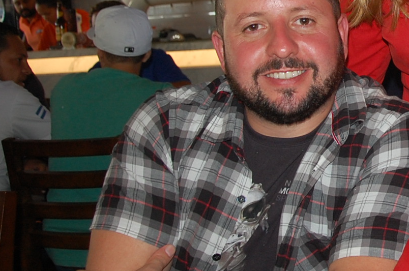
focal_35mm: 88
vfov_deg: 15.2
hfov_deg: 21.8
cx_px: 458
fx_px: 1003
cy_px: 22
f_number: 3.8
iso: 400
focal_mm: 21
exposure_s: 1/60
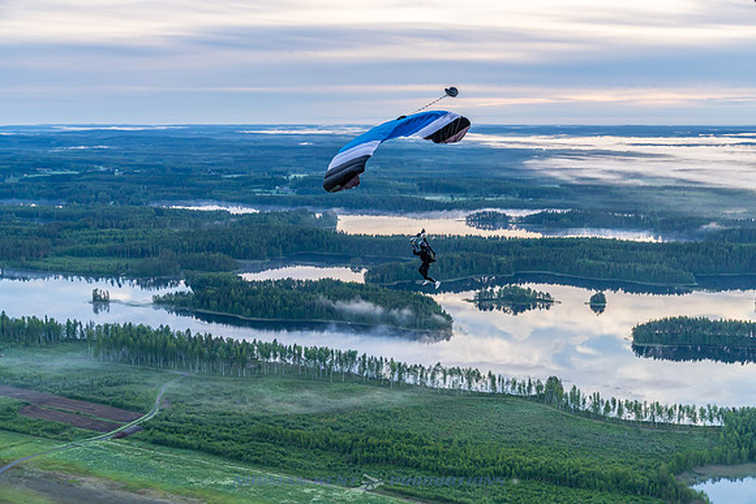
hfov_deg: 42.7
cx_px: 378
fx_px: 966
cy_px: 252
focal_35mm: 46
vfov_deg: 29.3
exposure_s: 1/2000
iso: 1000
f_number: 4
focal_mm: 46
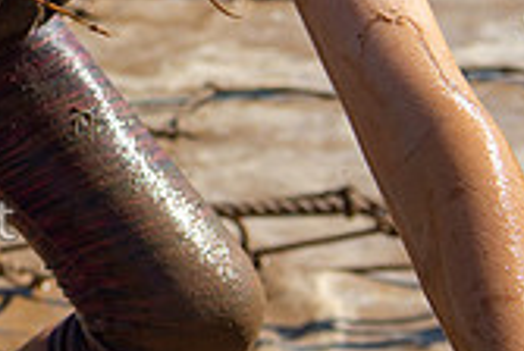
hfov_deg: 10.7
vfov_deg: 7.6
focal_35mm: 180
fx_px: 2625
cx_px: -391
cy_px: -104
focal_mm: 32
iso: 100
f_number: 4
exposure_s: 1/6400
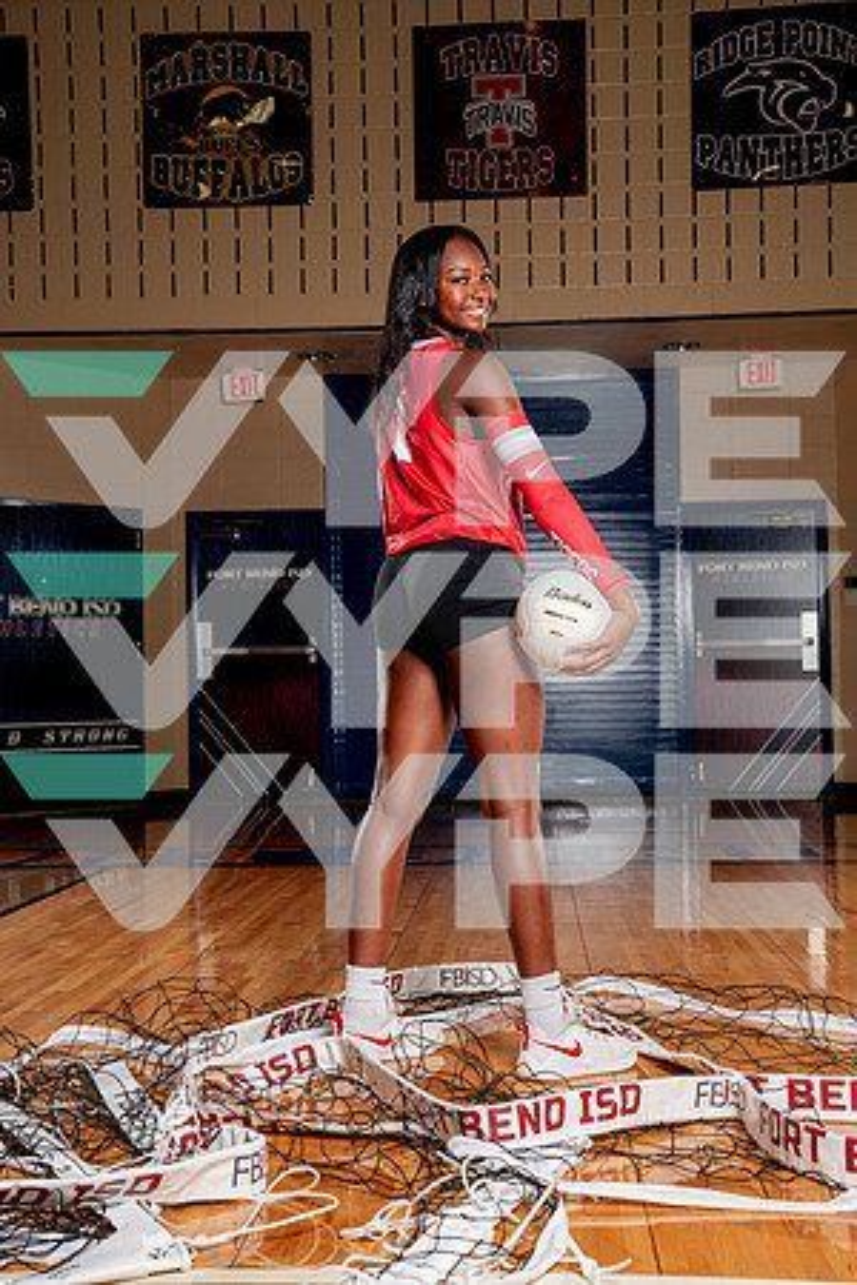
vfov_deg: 42.7
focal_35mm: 46
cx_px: 428
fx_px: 1642
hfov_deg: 29.2
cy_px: 642
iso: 200
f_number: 5.6
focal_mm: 46
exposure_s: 1/250
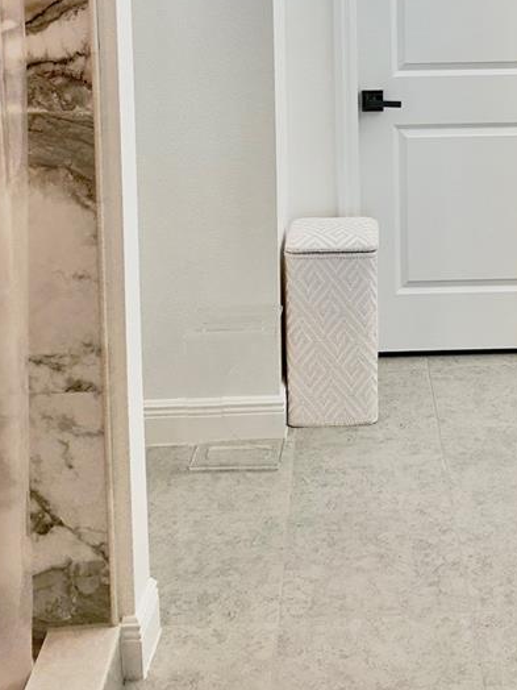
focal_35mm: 55
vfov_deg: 32.4
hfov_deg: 26.1
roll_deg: +0.4
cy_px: 17
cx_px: 412
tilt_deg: -6.4
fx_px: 1095
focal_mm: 6.76
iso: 64
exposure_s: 1/245
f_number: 1.78
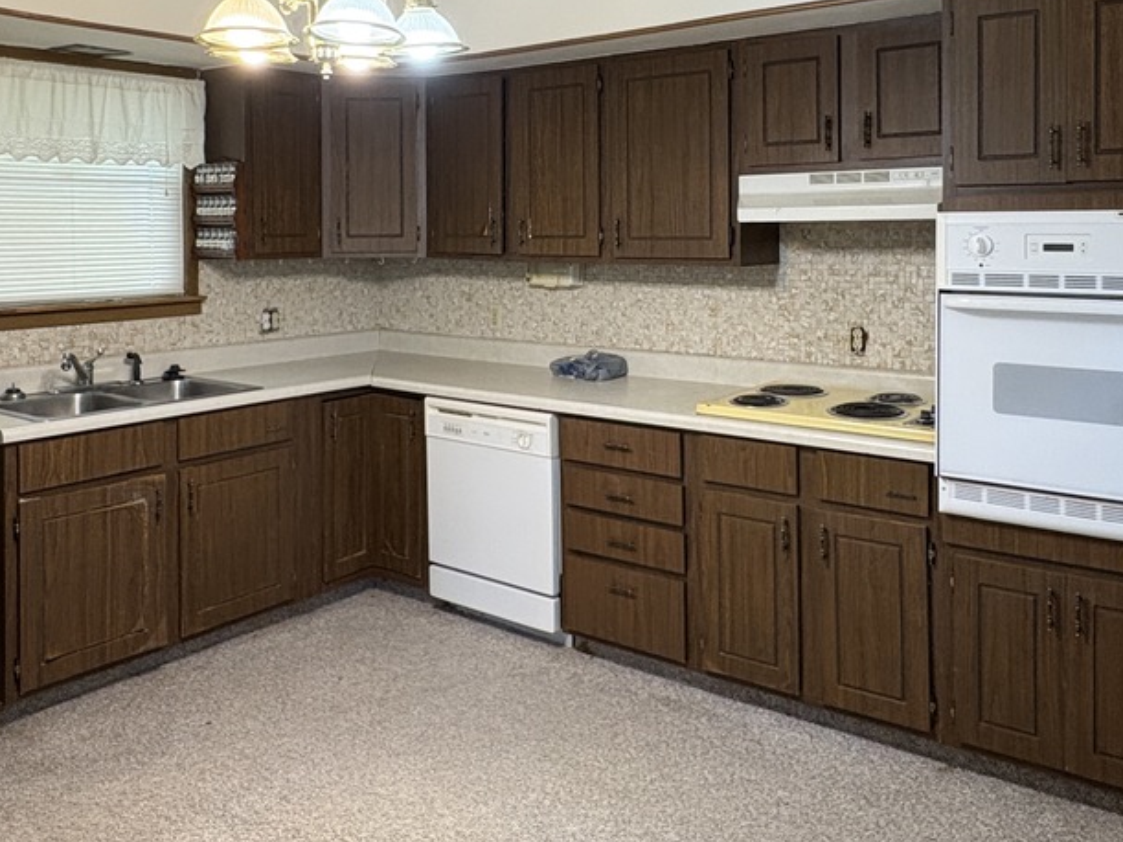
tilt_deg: -0.1
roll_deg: +0.4
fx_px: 1070
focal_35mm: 33
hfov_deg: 55.4
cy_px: 237
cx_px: 546
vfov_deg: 42.0
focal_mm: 2.22
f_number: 2.2
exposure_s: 1/60
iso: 500
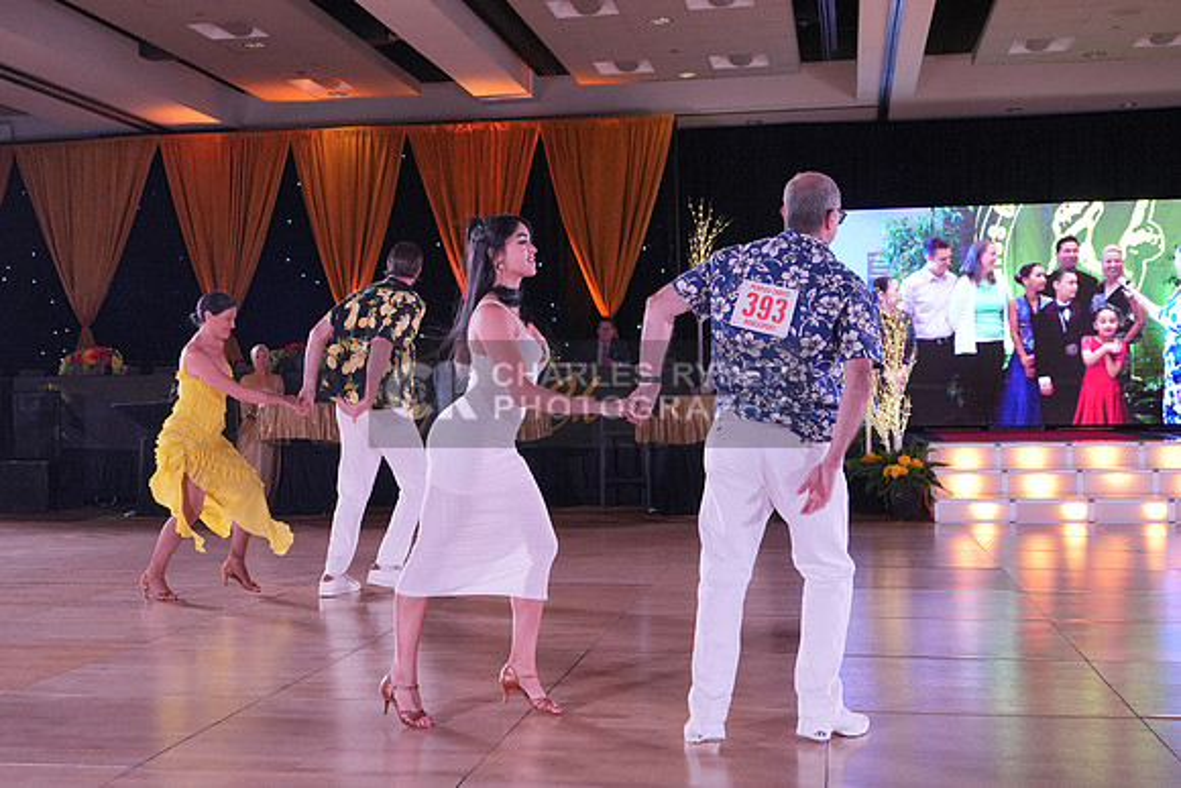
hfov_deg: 45.4
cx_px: 590
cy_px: 394
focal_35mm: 43
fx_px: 1411
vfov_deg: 31.2
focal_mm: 29
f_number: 4
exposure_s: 1/400
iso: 2000
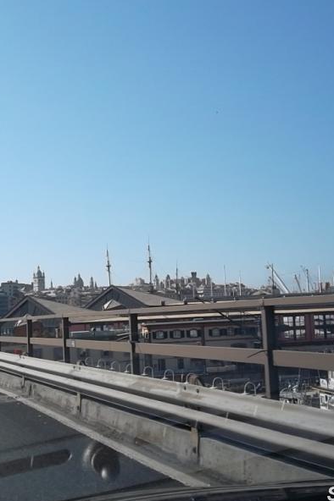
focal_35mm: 45
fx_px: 627
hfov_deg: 29.8
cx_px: 149
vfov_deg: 43.6
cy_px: 253
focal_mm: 5.7
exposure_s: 1/680
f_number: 3.7
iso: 80
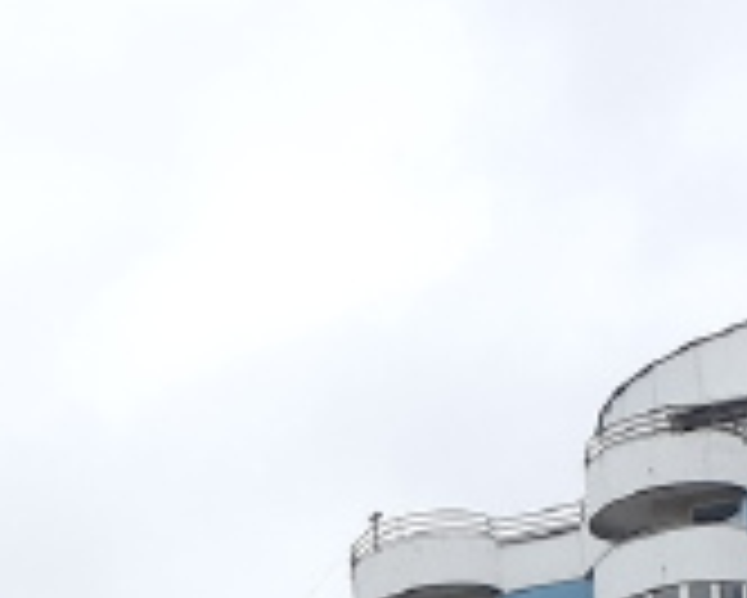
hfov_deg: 8.6
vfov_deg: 7.8
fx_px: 4048
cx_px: -1557
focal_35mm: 183
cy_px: 1464
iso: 40
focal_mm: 5.23
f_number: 1.8
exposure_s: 1/503
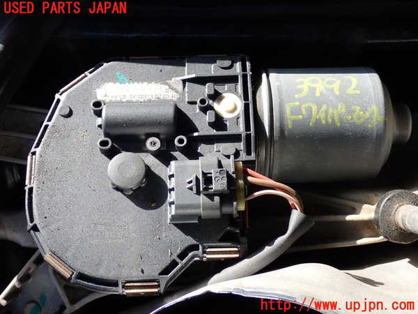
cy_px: 157
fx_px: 604
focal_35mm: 50
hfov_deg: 38.2
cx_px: 209
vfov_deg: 29.1
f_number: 3.2
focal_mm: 9.01
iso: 100
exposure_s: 1/200
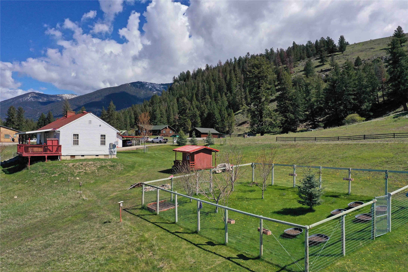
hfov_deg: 65.5
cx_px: 204
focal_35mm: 28
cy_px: 136
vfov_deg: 46.4
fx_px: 317
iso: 100
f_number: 7.1
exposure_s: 1/1000
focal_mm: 10.26
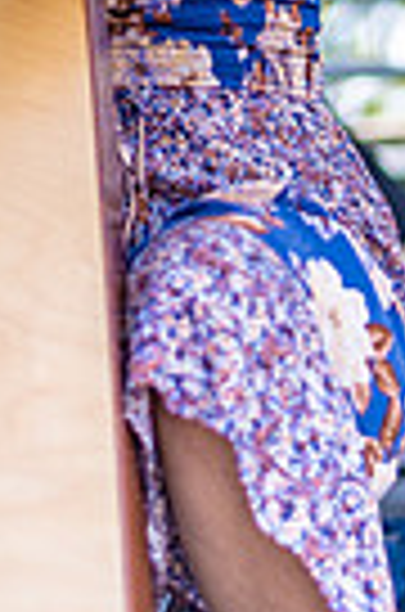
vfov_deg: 12.1
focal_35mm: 166
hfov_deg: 8.2
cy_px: -117
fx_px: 2815
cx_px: 50
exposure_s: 1/1000
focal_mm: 50
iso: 100
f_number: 1.8
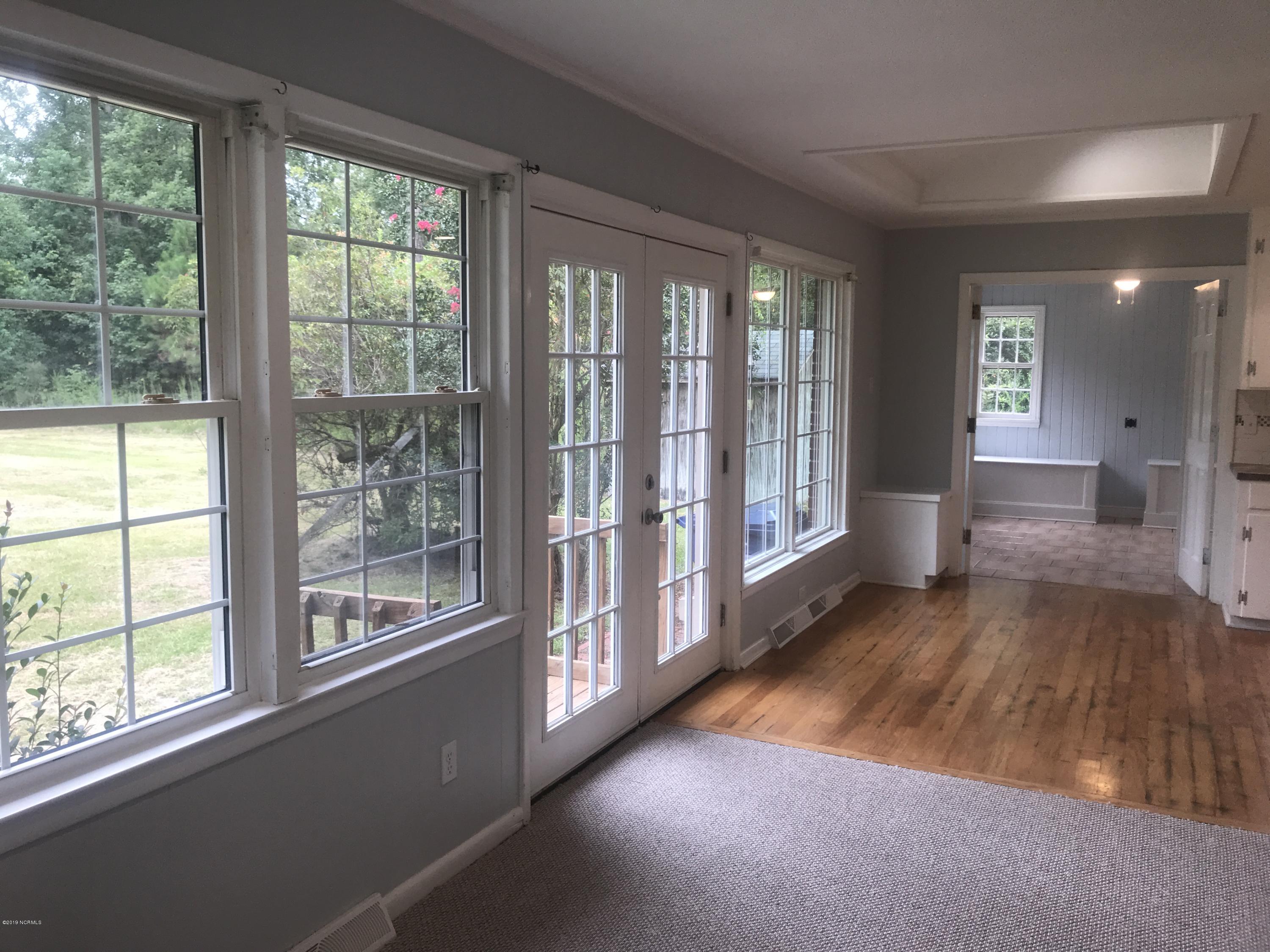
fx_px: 1027
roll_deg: -1.0
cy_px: 476
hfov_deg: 63.4
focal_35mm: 28
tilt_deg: -4.4
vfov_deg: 49.7
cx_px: 635
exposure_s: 1/76
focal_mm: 3.99
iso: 20
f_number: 1.8
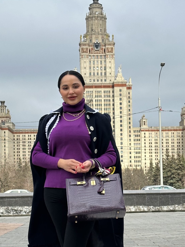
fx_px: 599
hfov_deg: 17.6
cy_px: 155
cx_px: 104
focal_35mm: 84
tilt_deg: +1.0
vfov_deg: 23.2
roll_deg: +1.8
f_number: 1.78
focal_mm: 6.86
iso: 64
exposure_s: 1/3597
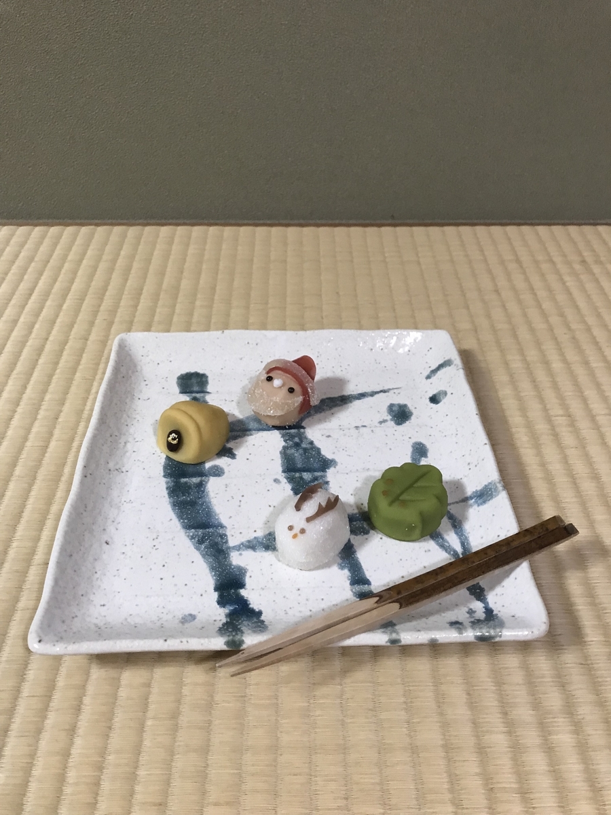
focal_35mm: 28
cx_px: 306
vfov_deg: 63.4
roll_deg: +0.3
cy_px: 408
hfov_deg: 49.7
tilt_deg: -40.2
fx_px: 659
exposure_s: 1/17
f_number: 1.8
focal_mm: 3.99
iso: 64
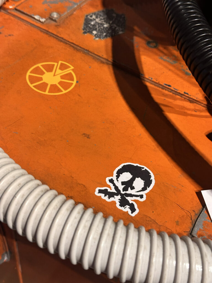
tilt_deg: -47.5
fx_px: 392
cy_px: 142
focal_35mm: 48
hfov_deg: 30.3
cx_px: 106
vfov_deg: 39.7
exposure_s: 1/33
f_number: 1.78
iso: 200
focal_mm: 6.86
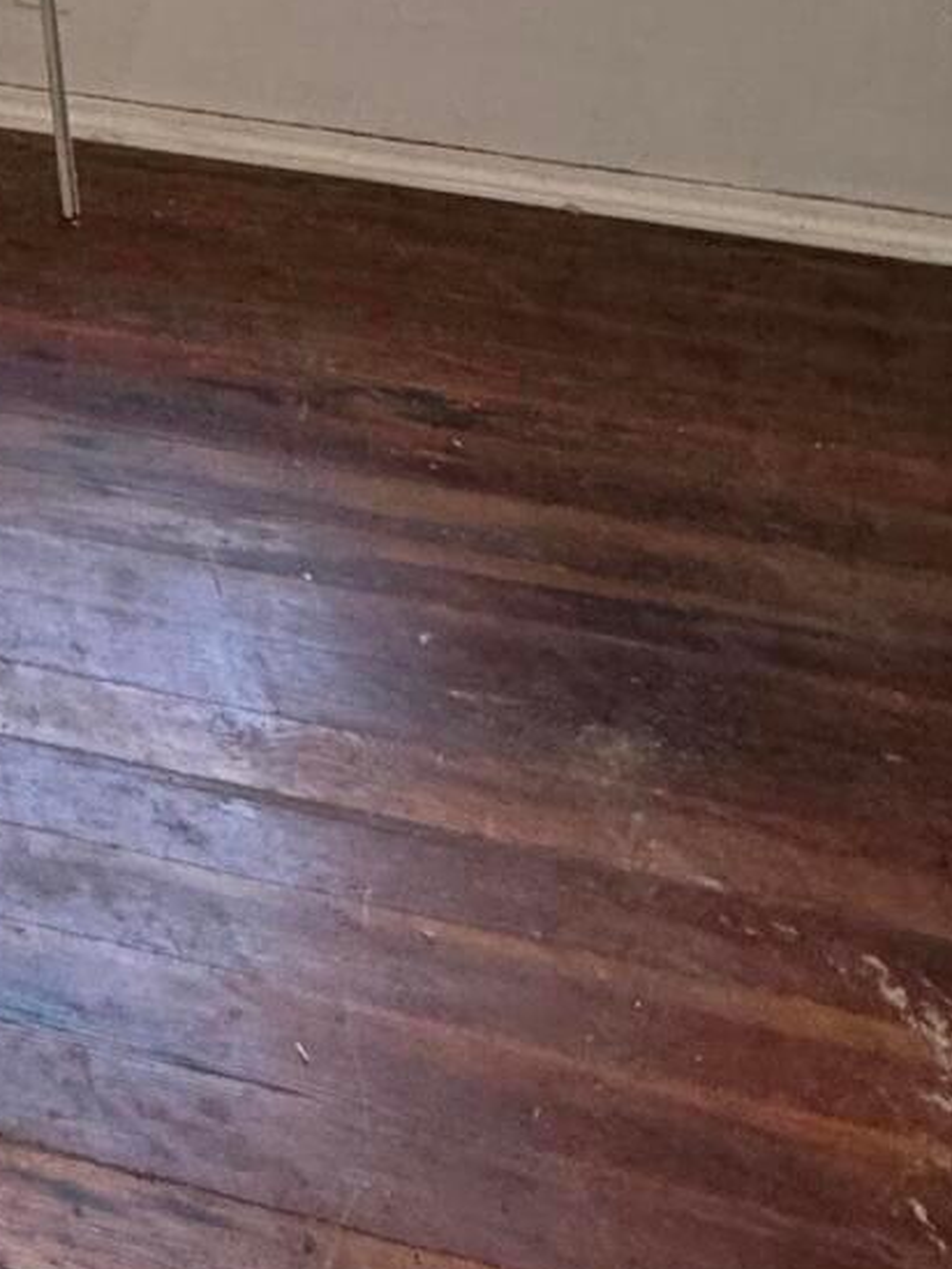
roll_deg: -1.3
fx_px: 1869
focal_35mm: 51
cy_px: -418
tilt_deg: -16.2
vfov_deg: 29.4
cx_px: -705
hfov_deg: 20.9
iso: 250
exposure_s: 1/99
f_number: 2.2
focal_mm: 2.22
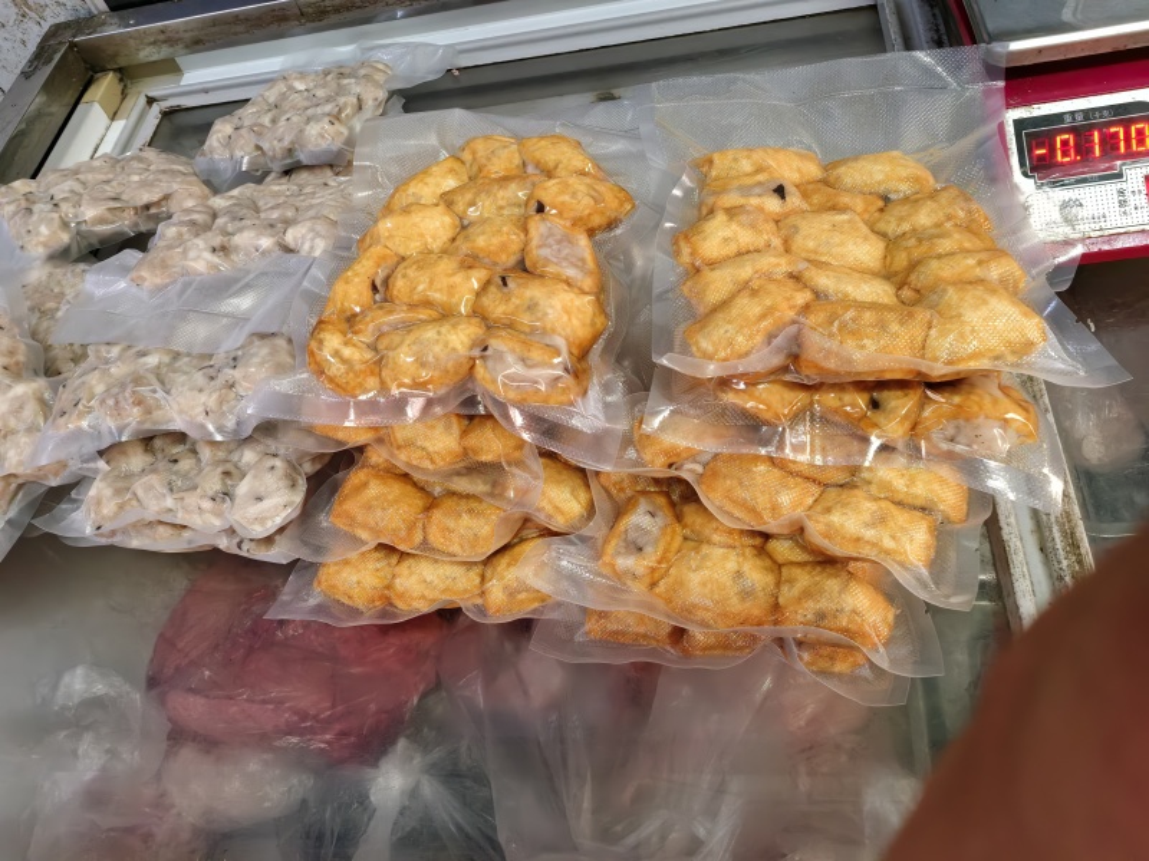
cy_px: 430
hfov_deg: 65.3
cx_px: 574
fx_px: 896
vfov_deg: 51.4
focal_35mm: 27
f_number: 4
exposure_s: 1/33.3
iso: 500
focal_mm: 5.75
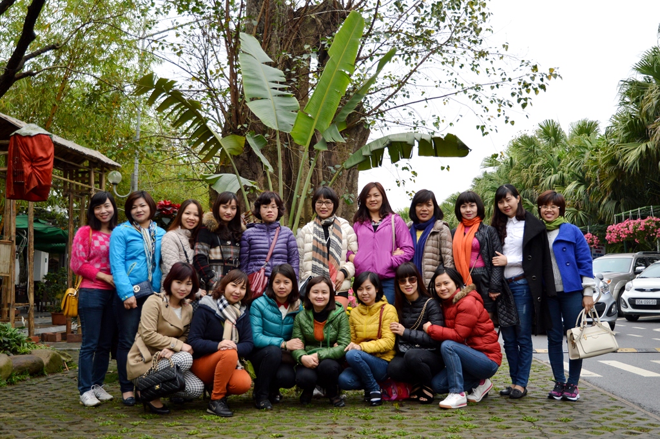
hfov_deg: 53.2
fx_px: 659
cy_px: 220
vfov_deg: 36.8
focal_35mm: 36
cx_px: 330
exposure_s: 1/320
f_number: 4
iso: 400
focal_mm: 24
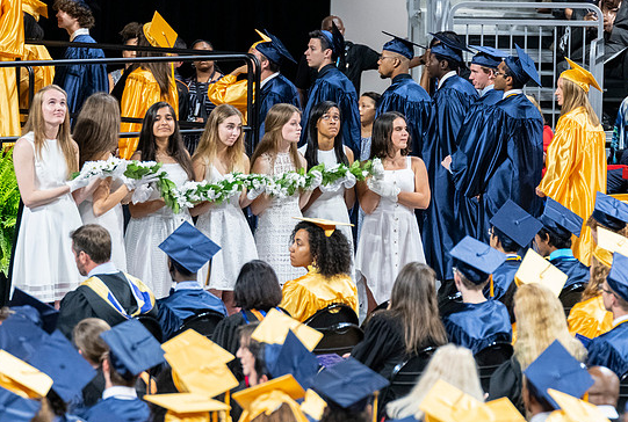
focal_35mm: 362
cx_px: 467
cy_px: 187
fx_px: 6332
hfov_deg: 5.7
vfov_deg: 3.8
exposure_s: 1/200
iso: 2000
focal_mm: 190
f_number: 4
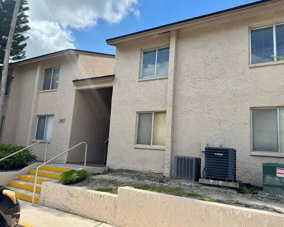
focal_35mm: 26
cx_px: 141
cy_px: 111
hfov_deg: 66.0
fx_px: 218
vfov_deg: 54.9
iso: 80
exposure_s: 1/3413
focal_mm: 6.76
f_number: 1.78
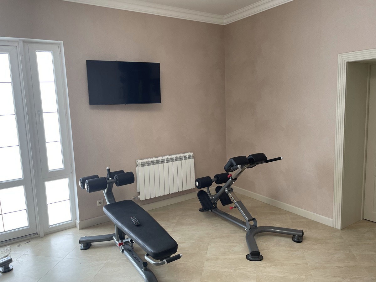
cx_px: 188
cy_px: 141
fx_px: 282
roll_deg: +1.8
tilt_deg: -6.9
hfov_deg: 67.3
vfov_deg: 53.1
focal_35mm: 26
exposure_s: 1/121
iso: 50
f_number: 1.6
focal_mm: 4.2
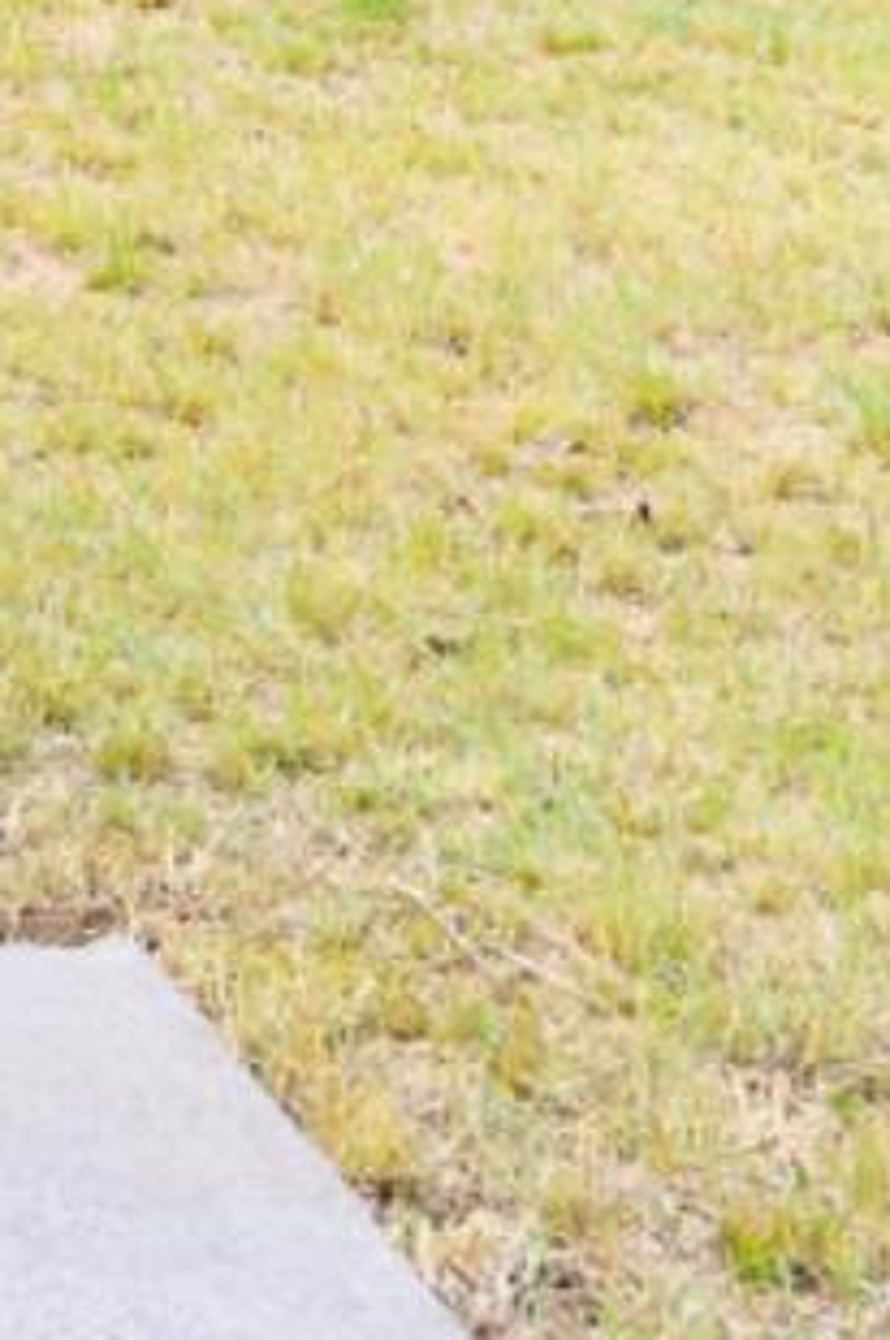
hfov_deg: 10.0
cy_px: -828
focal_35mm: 131
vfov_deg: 14.3
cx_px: -566
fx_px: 4868
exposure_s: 1/361
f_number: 1.5
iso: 50
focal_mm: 5.7
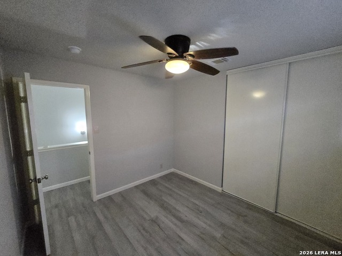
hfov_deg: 106.2
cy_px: 128
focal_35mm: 13
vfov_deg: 89.9
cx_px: 171
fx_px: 128
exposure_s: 1/60
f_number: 2.2
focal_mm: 2.2
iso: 1600
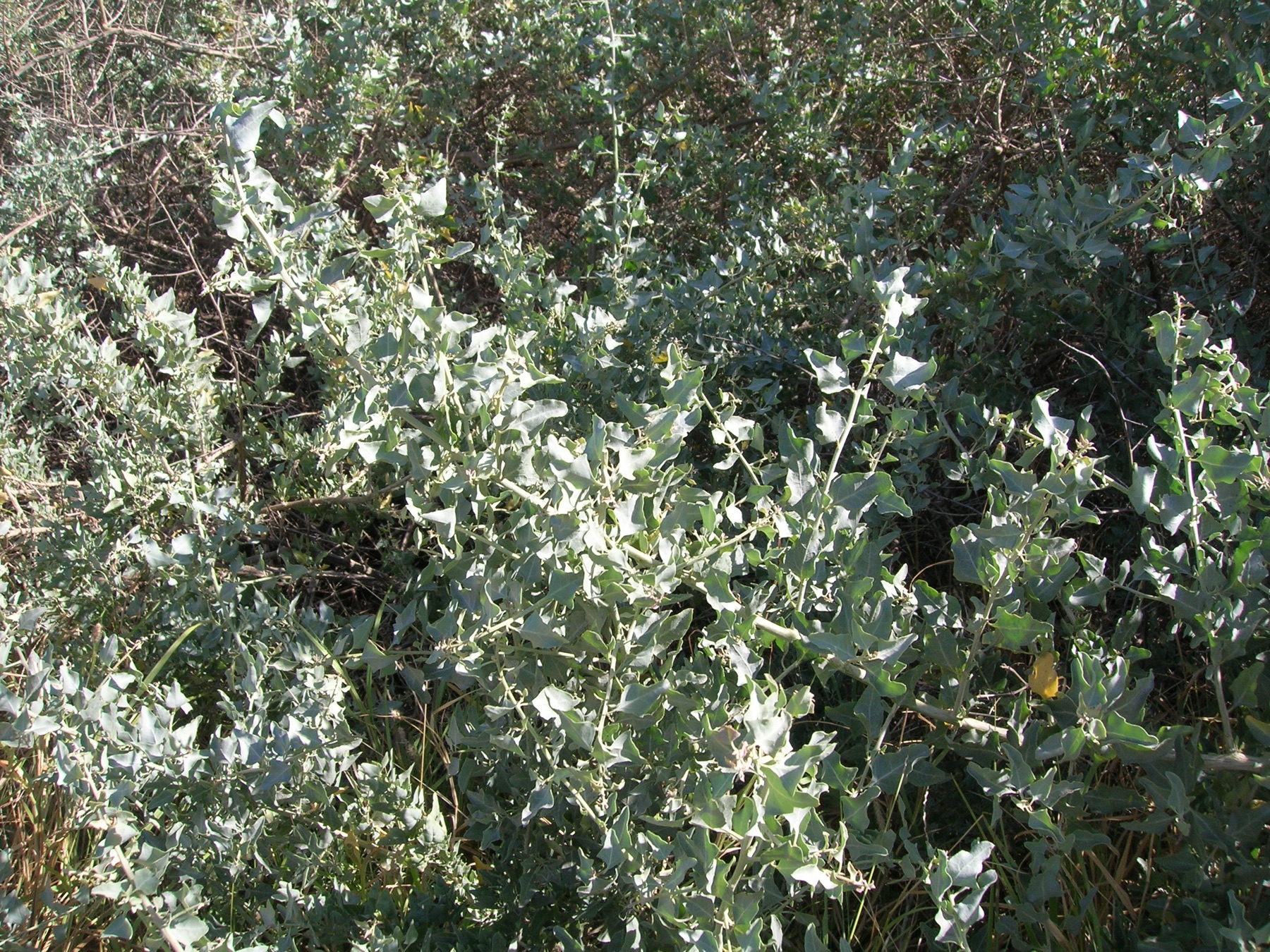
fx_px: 1247
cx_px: 635
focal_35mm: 34
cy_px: 476
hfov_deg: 54.0
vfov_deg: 41.8
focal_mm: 5.7
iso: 50
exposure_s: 1/177
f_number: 4.9
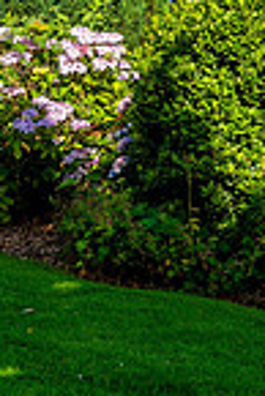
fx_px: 1718
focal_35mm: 156
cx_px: 721
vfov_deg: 12.9
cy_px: -44
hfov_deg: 7.9
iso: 160
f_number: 5.6
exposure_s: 1/800
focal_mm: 39
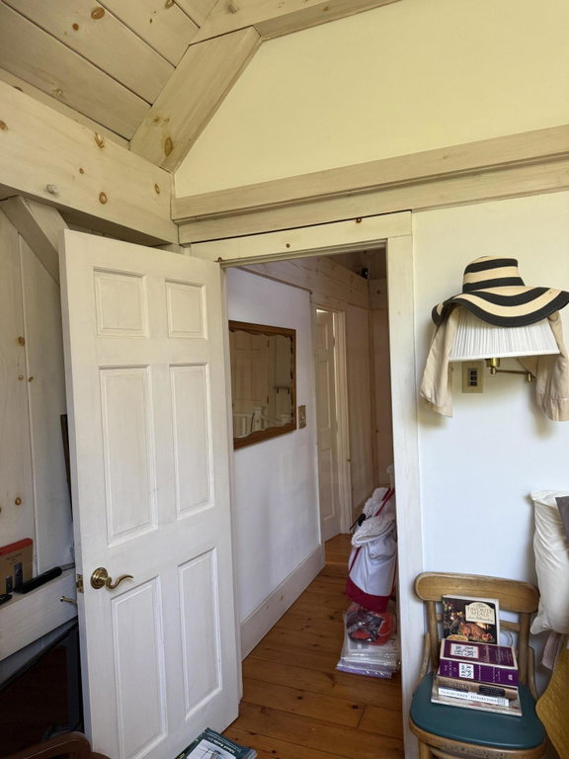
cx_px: 284
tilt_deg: +0.4
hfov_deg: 56.8
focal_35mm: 24
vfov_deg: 71.6
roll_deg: +0.6
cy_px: 380
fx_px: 526
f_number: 1.78
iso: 200
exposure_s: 1/72
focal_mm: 6.76
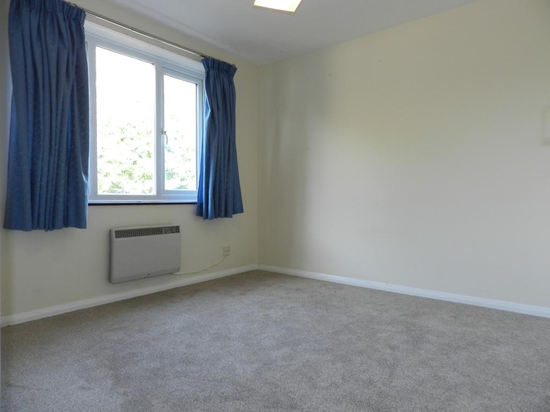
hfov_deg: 73.9
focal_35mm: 23
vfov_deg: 58.9
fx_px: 365
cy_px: 206
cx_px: 275
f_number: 3.4
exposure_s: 1/30
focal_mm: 4
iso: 180
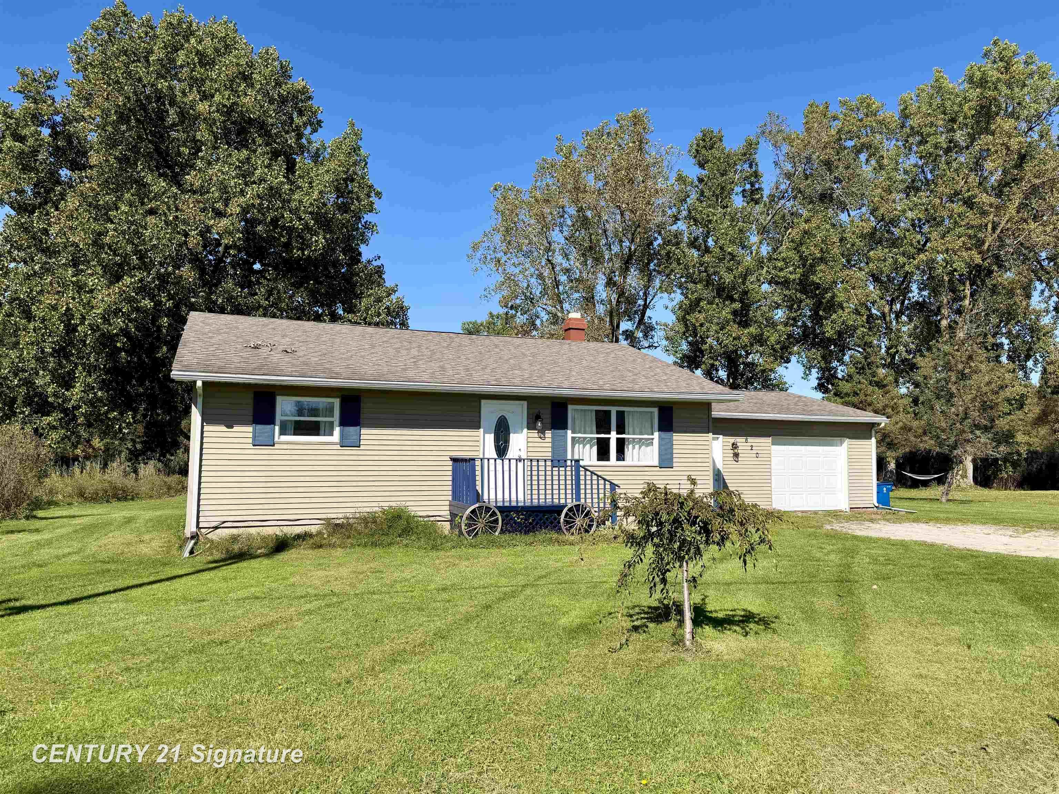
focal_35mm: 24
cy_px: 397
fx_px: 734
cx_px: 530
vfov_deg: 56.8
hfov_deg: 71.6
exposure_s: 1/4167
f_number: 1.78
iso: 80
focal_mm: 6.76
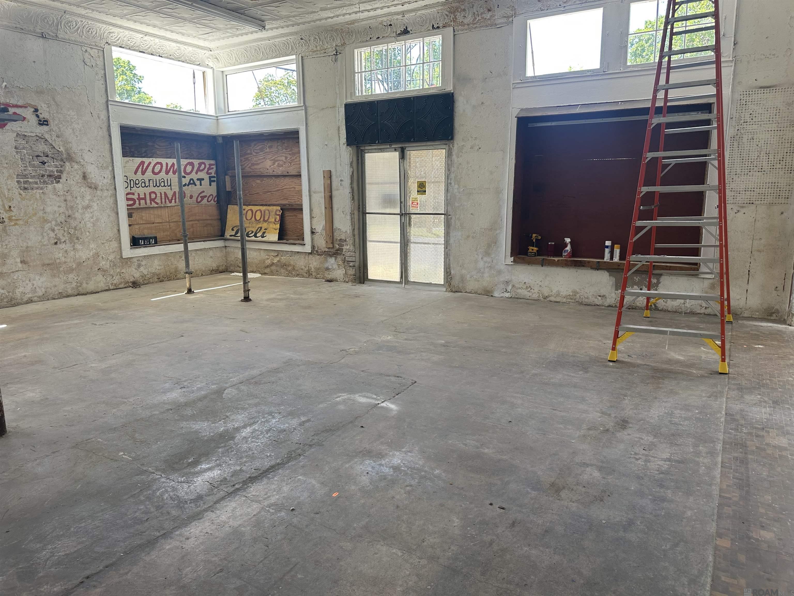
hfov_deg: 71.6
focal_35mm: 24
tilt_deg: -9.7
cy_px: 298
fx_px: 550
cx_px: 397
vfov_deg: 56.8
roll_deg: +0.2
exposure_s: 1/171
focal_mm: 6.86
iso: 80
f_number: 1.78
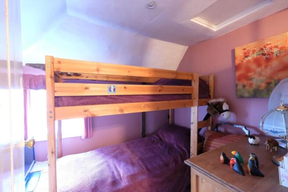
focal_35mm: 15
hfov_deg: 100.4
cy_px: 96
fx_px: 120
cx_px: 144
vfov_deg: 77.4
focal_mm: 10
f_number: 4
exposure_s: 1/20
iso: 12800
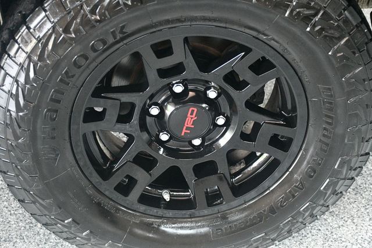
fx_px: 692
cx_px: 186
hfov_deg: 30.1
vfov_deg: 20.3
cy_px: 124
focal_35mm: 67
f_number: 4.5
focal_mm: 45
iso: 5000
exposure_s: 1/60
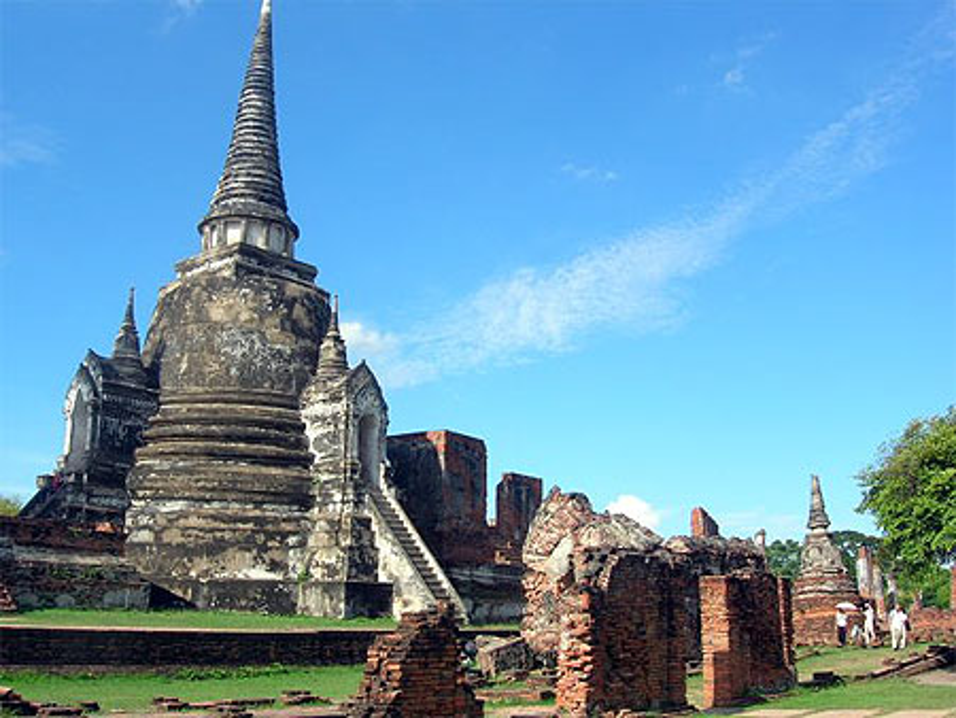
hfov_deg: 49.0
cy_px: 359
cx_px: 478
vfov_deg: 37.8
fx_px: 1050
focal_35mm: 38
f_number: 4.8
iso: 64
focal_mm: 7.8
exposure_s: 1/400
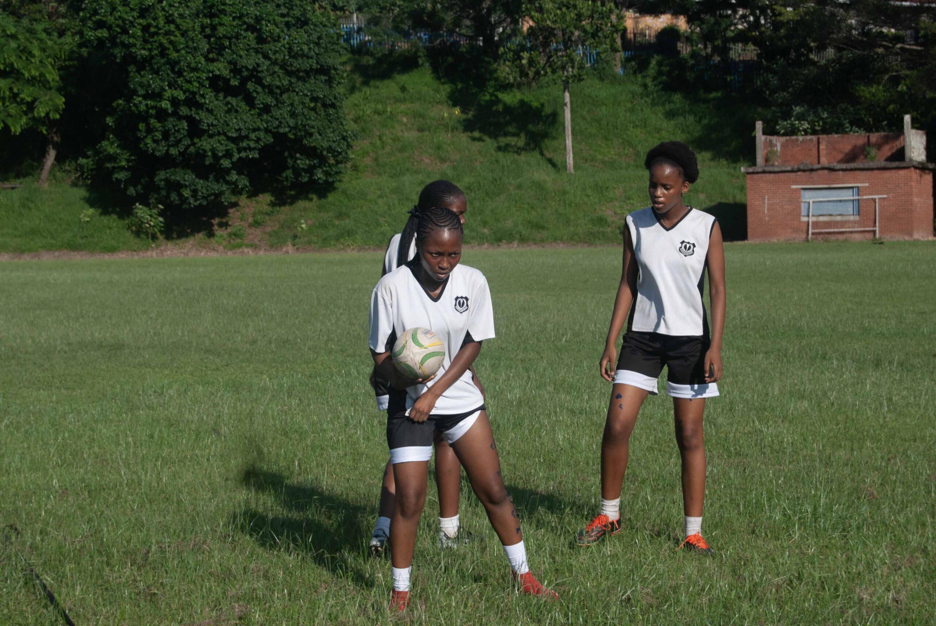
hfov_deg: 24.6
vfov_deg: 16.6
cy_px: 313
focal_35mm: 82
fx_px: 2148
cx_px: 468
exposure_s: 1/250
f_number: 8
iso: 100
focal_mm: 55
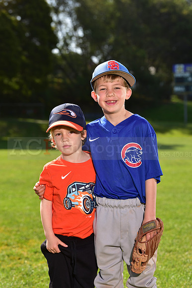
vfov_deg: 20.4
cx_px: 96
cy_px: 144
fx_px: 799
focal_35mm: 100
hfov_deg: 13.7
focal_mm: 100
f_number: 5.6
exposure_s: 1/250
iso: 80
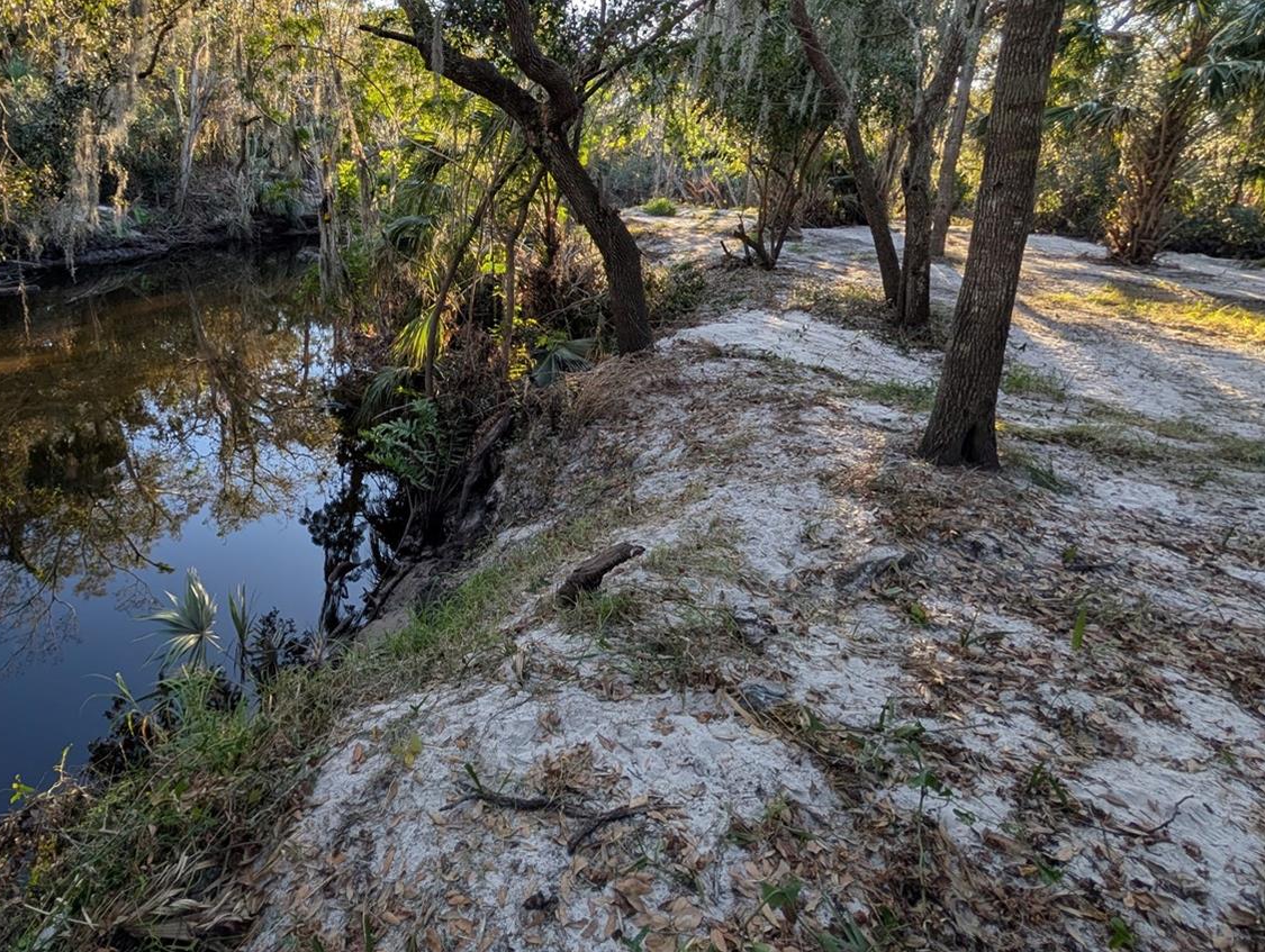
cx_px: 454
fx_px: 622
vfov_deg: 73.4
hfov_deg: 88.6
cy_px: 350
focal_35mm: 17
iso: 47
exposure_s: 1/714
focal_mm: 2.02
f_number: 1.7
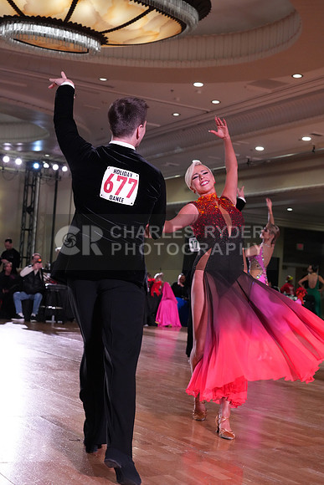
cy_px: 242
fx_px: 729
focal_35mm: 54
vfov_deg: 36.9
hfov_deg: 25.1
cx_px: 162
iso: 5000
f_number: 5.6
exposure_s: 1/320
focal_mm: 54
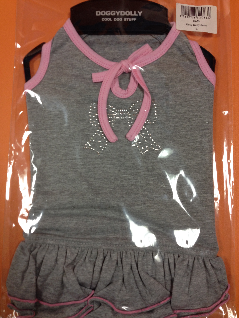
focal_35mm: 35
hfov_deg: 40.7
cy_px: 159
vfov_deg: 52.6
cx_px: 120
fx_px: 322
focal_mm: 4.28
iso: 64
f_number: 2.4
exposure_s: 1/20
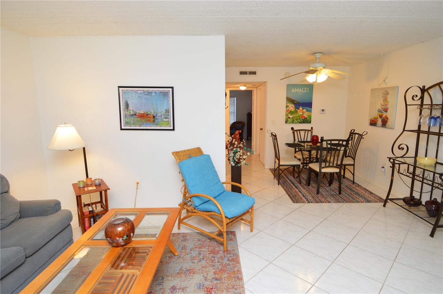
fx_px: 221
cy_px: 147
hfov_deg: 90.1
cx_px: 222
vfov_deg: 67.3
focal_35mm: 18
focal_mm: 12
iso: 450
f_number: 4
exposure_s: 1/60
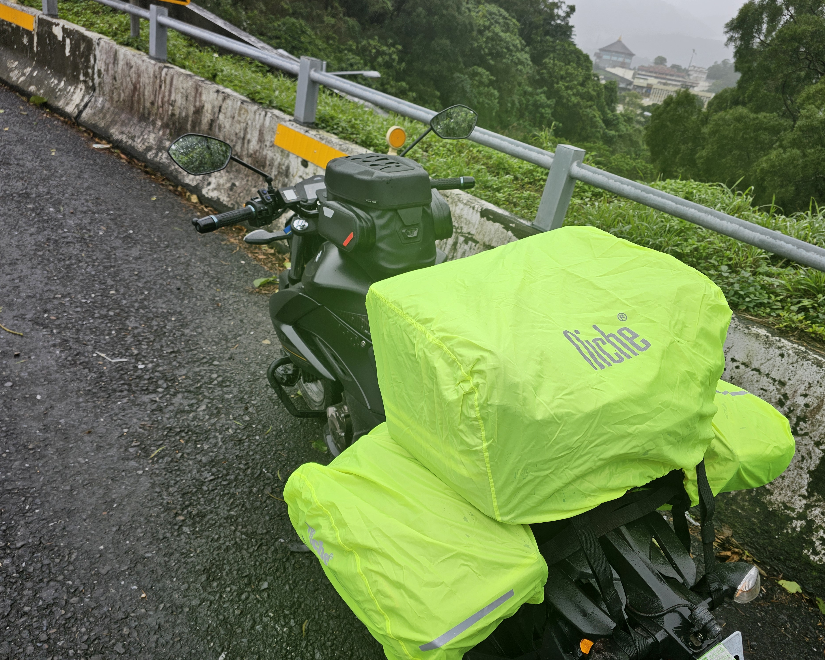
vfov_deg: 58.8
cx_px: 435
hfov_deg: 70.2
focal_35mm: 24
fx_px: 586
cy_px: 330
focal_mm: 6.3
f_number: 1.7
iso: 10
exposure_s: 1/189
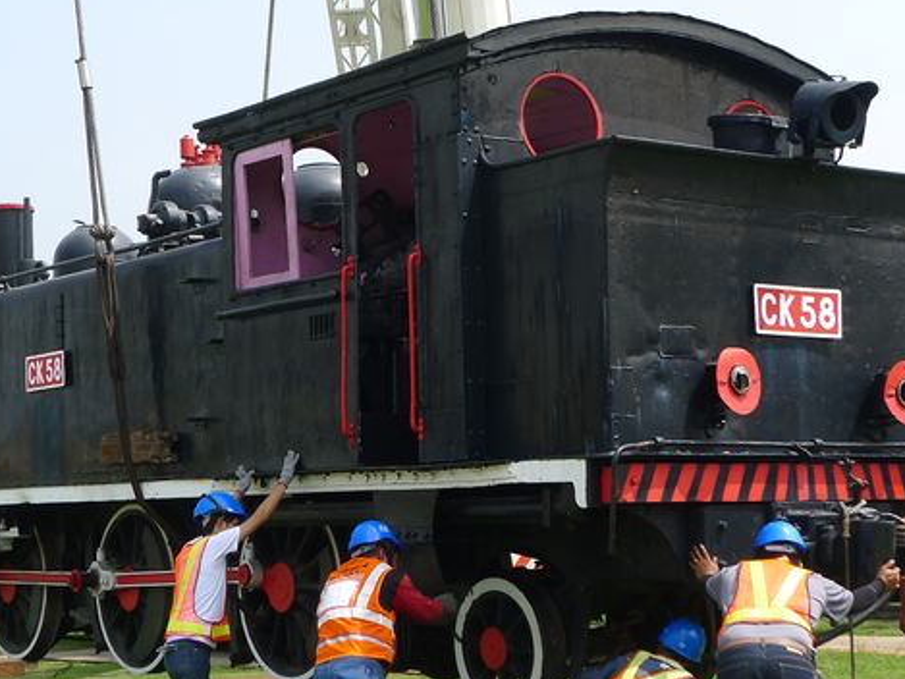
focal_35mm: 77
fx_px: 2014
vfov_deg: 19.0
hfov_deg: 25.3
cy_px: 490
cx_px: 411
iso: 80
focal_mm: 10
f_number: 4
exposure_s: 1/500
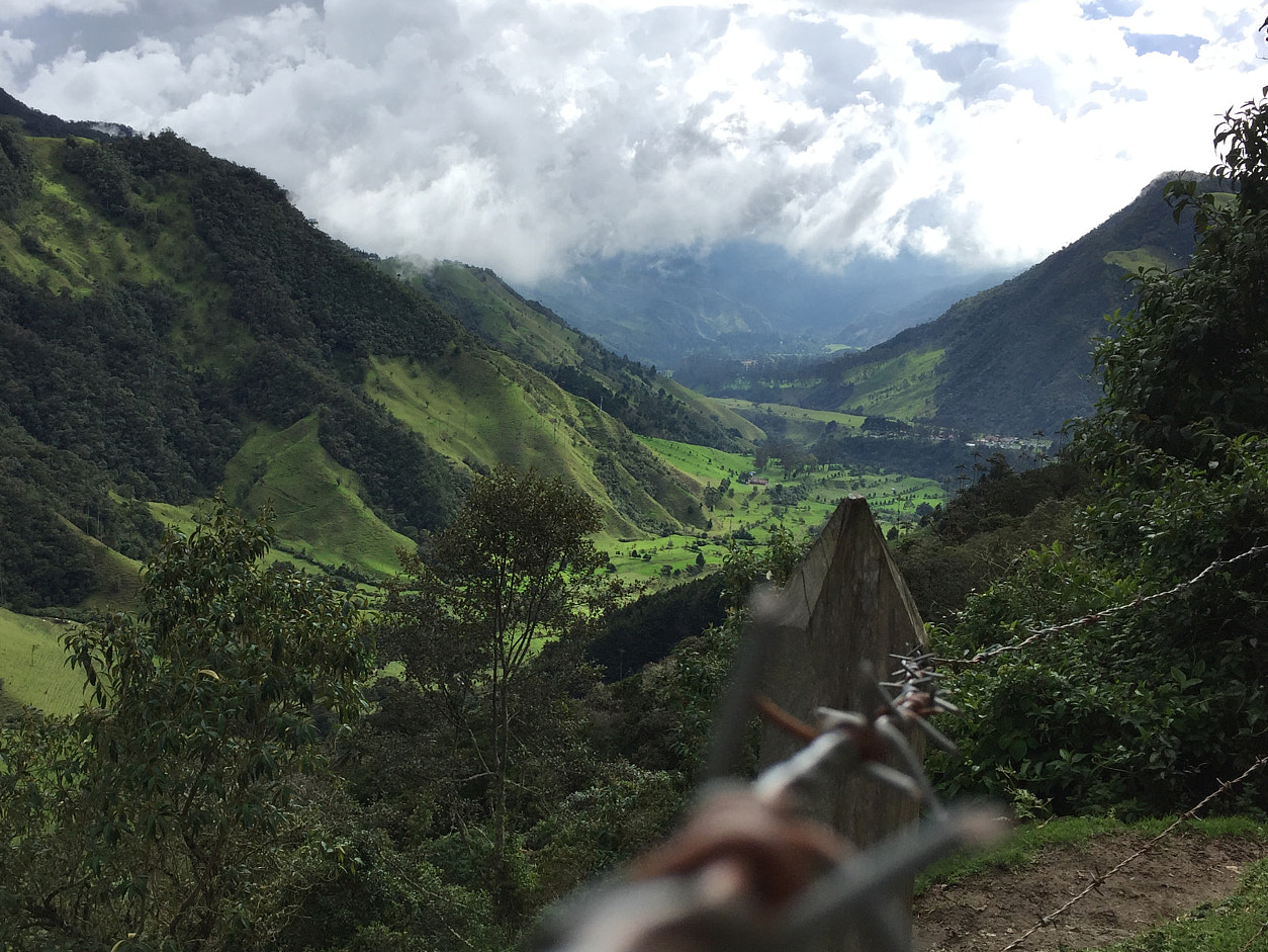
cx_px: 495
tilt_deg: -15.0
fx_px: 1356
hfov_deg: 49.8
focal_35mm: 37
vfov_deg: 38.6
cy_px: 520
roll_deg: -2.6
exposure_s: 1/1647
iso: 32
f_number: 2.2
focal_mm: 4.15
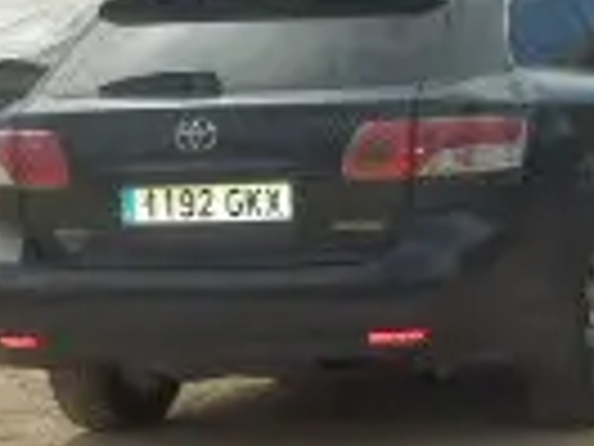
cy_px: -68
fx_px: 3089
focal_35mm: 180
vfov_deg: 8.2
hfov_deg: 10.6
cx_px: 900
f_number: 3.9
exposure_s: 1/1000
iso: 80
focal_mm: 6.6
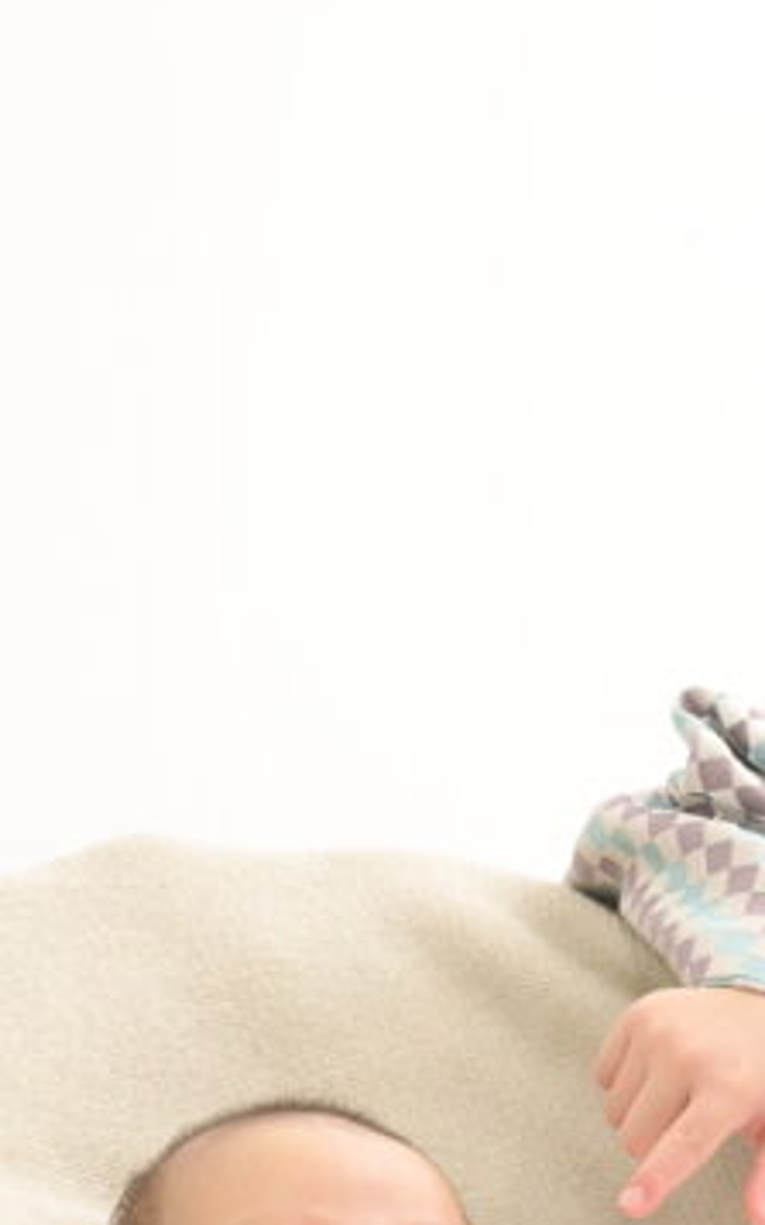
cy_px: 1153
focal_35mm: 146
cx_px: 988
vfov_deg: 14.2
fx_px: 4872
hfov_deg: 8.8
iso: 2500
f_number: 8
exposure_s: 1/200
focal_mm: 50
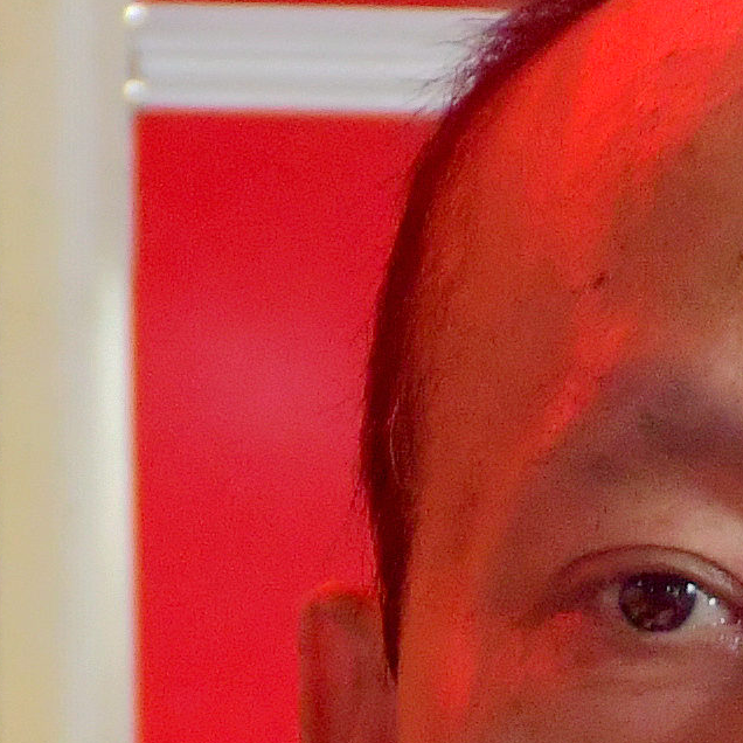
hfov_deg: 1.9
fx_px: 22948
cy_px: 1507
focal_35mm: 945
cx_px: 1012
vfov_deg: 1.9
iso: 1400
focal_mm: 85
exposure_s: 1/125
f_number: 5.3
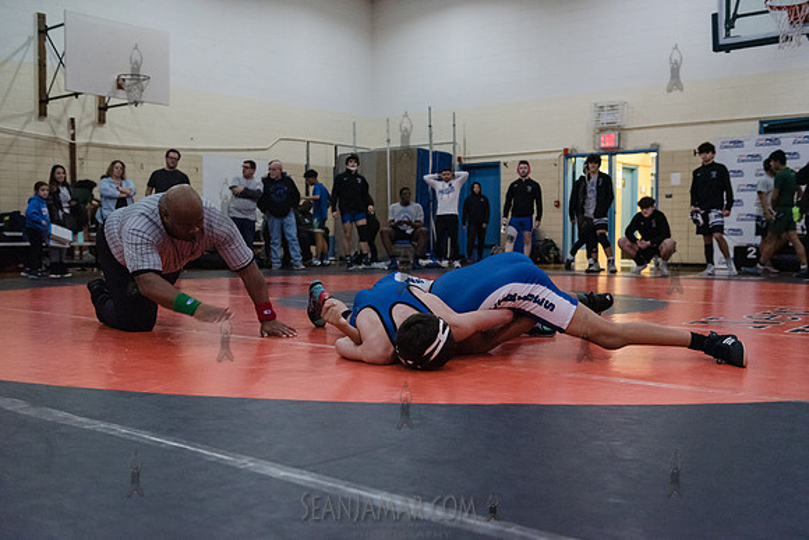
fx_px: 809
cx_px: 404
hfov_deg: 53.1
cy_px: 270
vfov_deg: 36.9
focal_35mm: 36
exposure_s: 1/400
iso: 8000
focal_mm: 36
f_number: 3.2
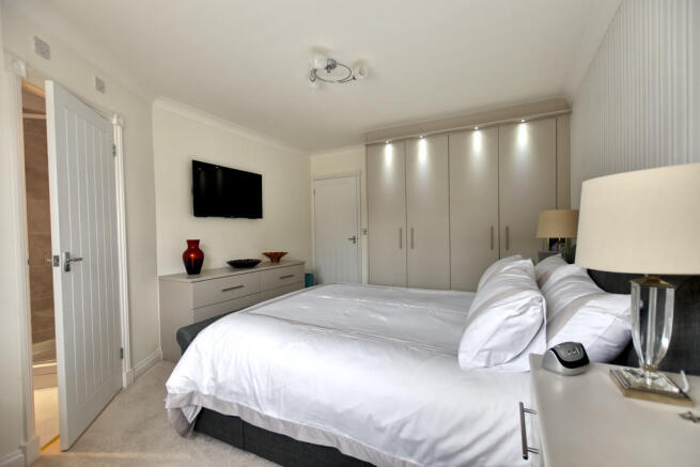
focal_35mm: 15
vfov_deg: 77.4
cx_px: 350
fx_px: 292
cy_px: 234
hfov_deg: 100.4
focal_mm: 10
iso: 100
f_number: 3.5
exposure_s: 1/30
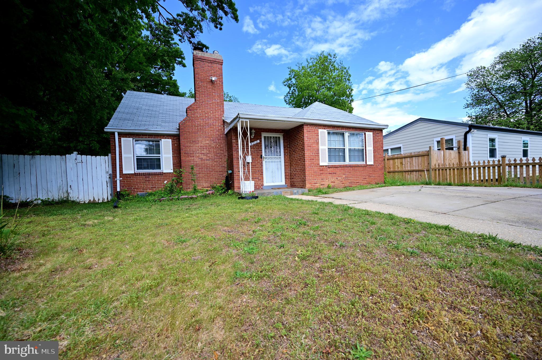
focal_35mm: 14
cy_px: 180
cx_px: 271
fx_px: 211
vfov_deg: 81.1
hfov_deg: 104.3
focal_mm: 14
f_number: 5
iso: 100
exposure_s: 1/320
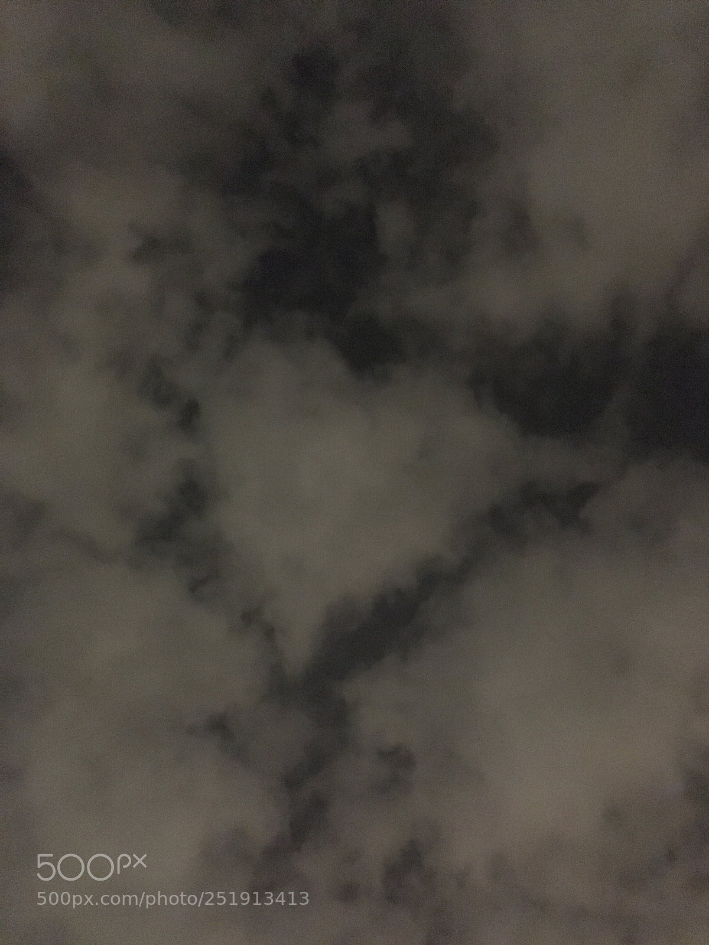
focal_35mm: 29
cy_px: 472
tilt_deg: +56.7
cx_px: 354
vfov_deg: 61.7
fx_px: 792
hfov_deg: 48.2
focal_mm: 4.15
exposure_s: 1/15
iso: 2000
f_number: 2.2
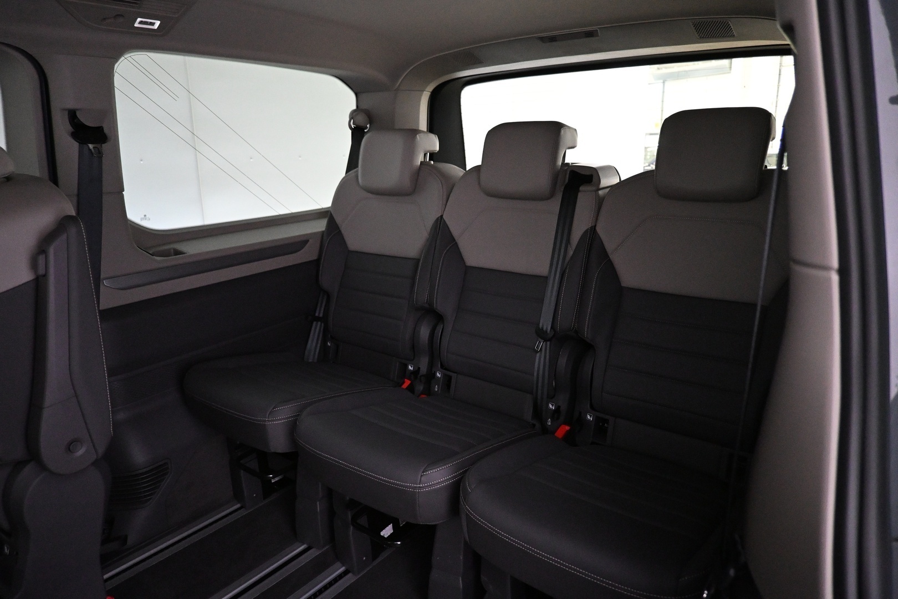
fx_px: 599
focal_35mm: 24
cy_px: 300
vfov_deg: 53.1
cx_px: 449
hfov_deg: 73.7
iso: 4000
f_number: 3.5
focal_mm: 16
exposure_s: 1/40
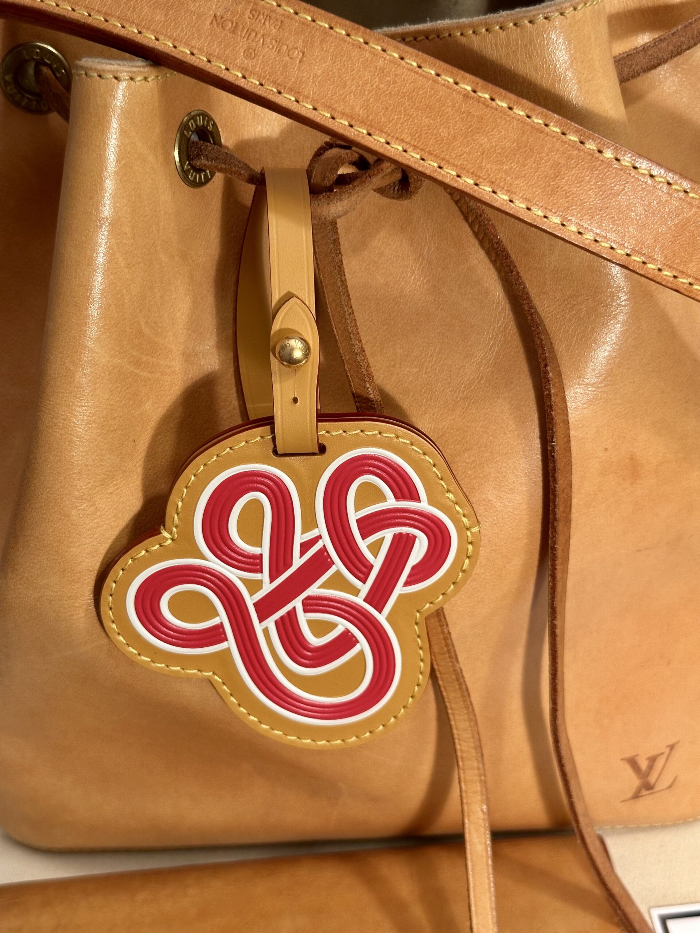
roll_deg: +1.6
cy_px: 466
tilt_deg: -38.8
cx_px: 350
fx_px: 1294
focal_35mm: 48
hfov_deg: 30.3
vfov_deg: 39.7
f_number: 1.78
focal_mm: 6.86
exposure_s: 1/50
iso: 80
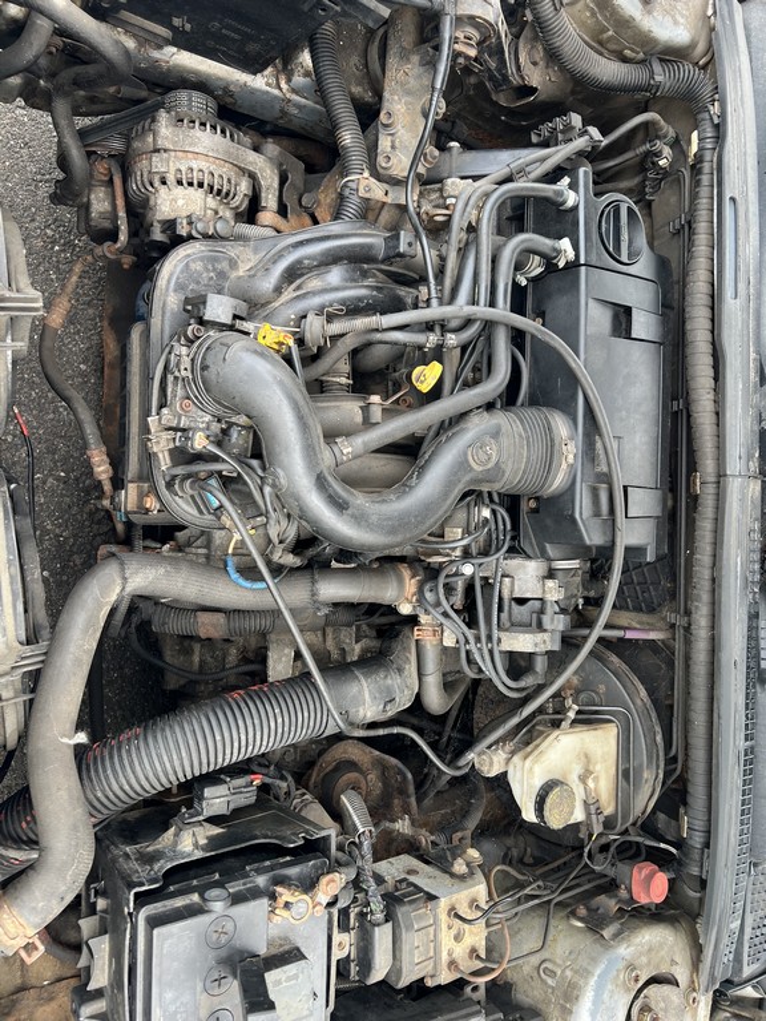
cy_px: 510
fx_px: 767
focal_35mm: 26
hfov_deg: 53.1
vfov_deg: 67.3
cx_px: 383
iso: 40
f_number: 1.5
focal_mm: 5.7
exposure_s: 1/121
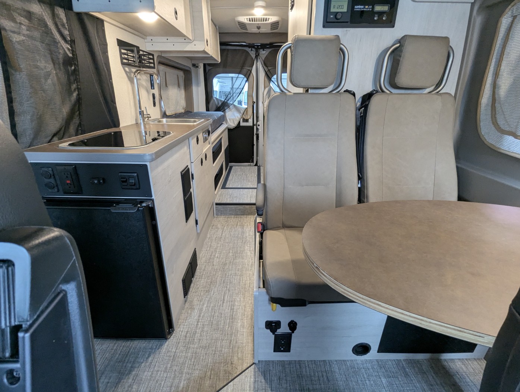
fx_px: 241
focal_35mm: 16
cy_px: 196
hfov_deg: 94.4
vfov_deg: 78.2
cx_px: 260
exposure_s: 1/42.3
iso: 269
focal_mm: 2.35
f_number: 2.2
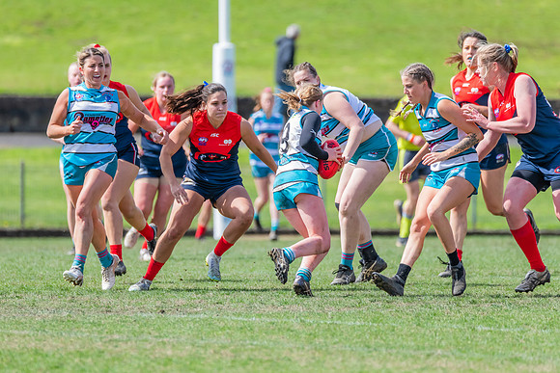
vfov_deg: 2.3
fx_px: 9450
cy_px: 198
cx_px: 220
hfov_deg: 3.4
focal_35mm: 607
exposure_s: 1/1600
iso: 800
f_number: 7.1
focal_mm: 500
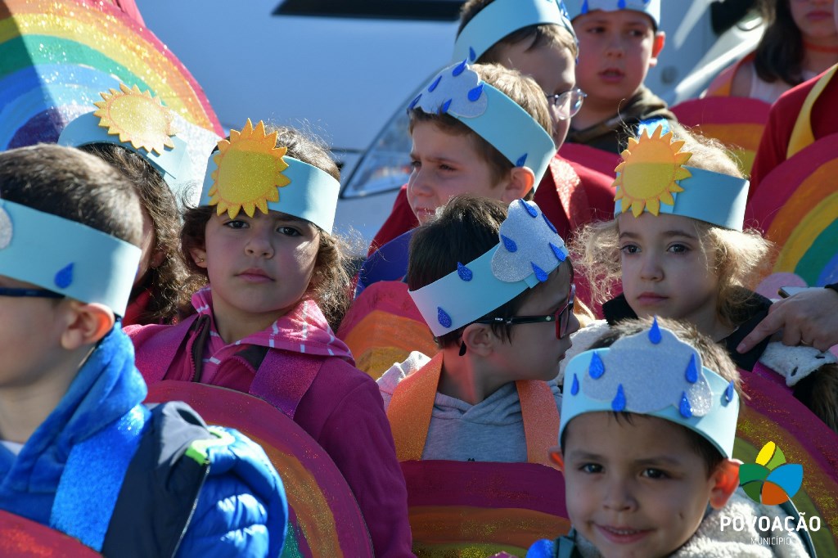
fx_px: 3653
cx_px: 419
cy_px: 279
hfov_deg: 13.1
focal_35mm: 157
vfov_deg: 8.7
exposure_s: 1/250
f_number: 8
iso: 200
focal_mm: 105
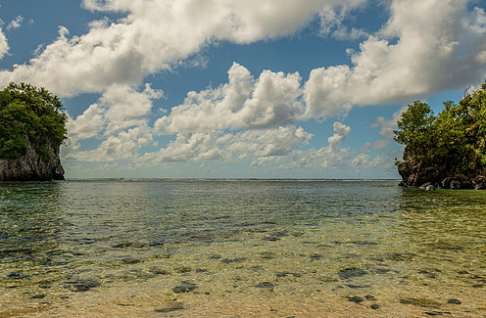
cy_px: 176
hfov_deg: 62.1
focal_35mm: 30
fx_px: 403
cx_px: 258
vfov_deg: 43.1
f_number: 8
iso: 64
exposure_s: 1/250
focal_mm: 24
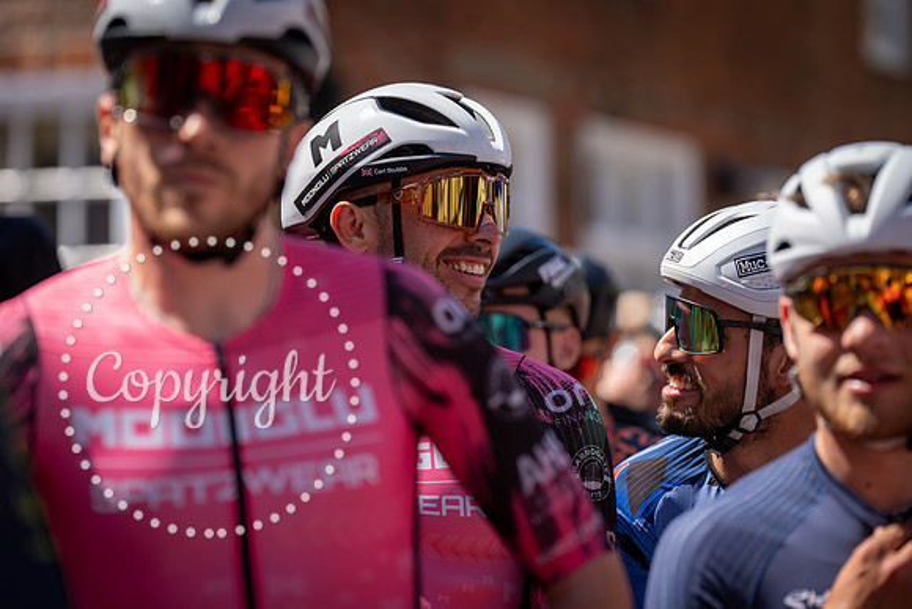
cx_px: 456
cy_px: 304
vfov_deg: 6.9
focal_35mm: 200
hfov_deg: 10.3
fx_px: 5068
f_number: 4
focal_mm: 200
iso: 160
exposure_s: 1/1000
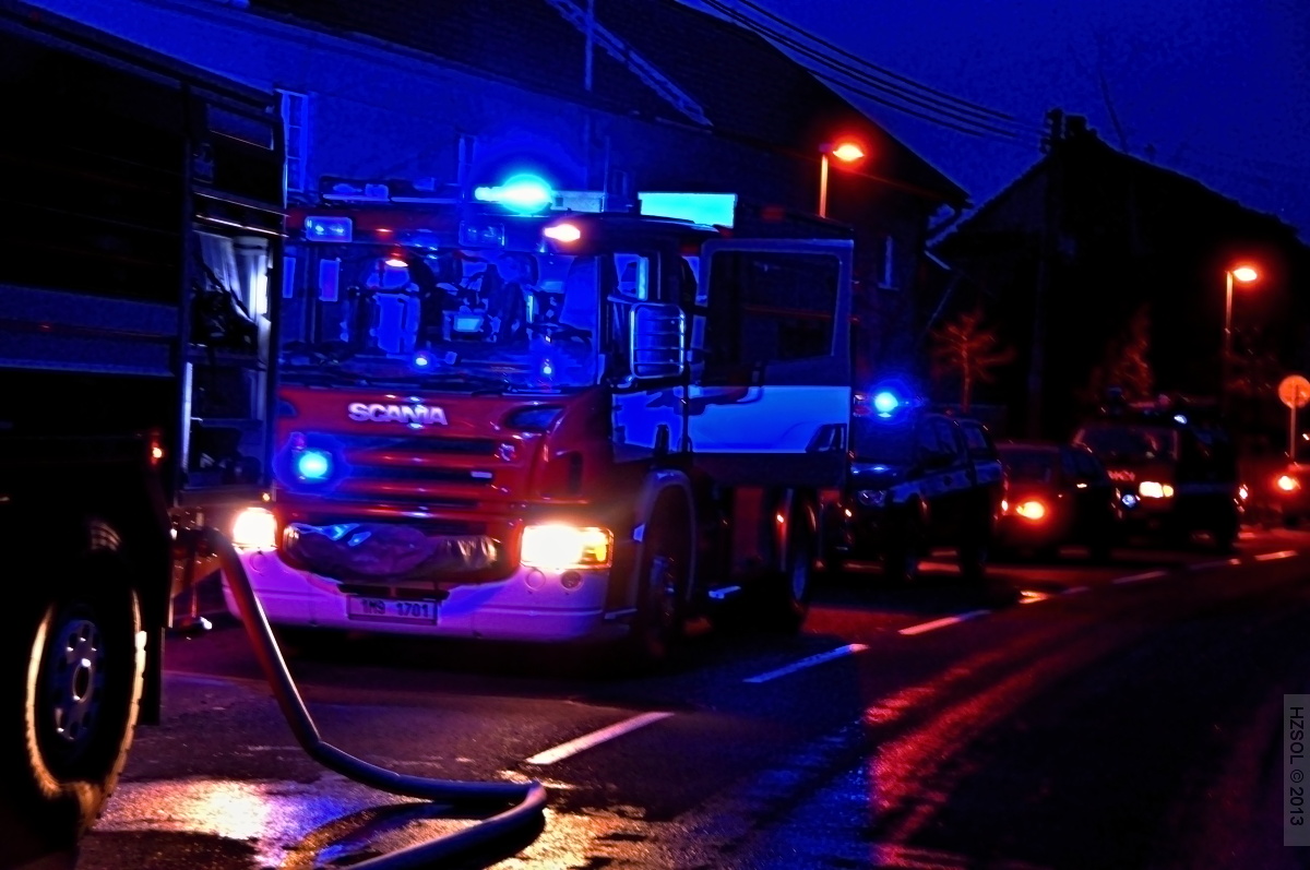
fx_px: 2726
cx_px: 655
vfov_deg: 18.1
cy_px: 435
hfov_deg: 27.0
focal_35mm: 75
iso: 1600
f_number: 4.8
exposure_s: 1/8
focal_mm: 50
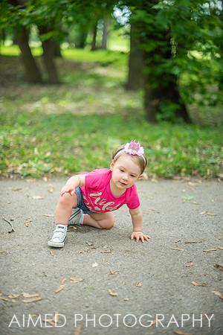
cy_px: 168
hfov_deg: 27.0
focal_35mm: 50
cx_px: 112
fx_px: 465
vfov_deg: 39.6
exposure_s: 1/3200
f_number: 1.4
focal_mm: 50
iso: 250
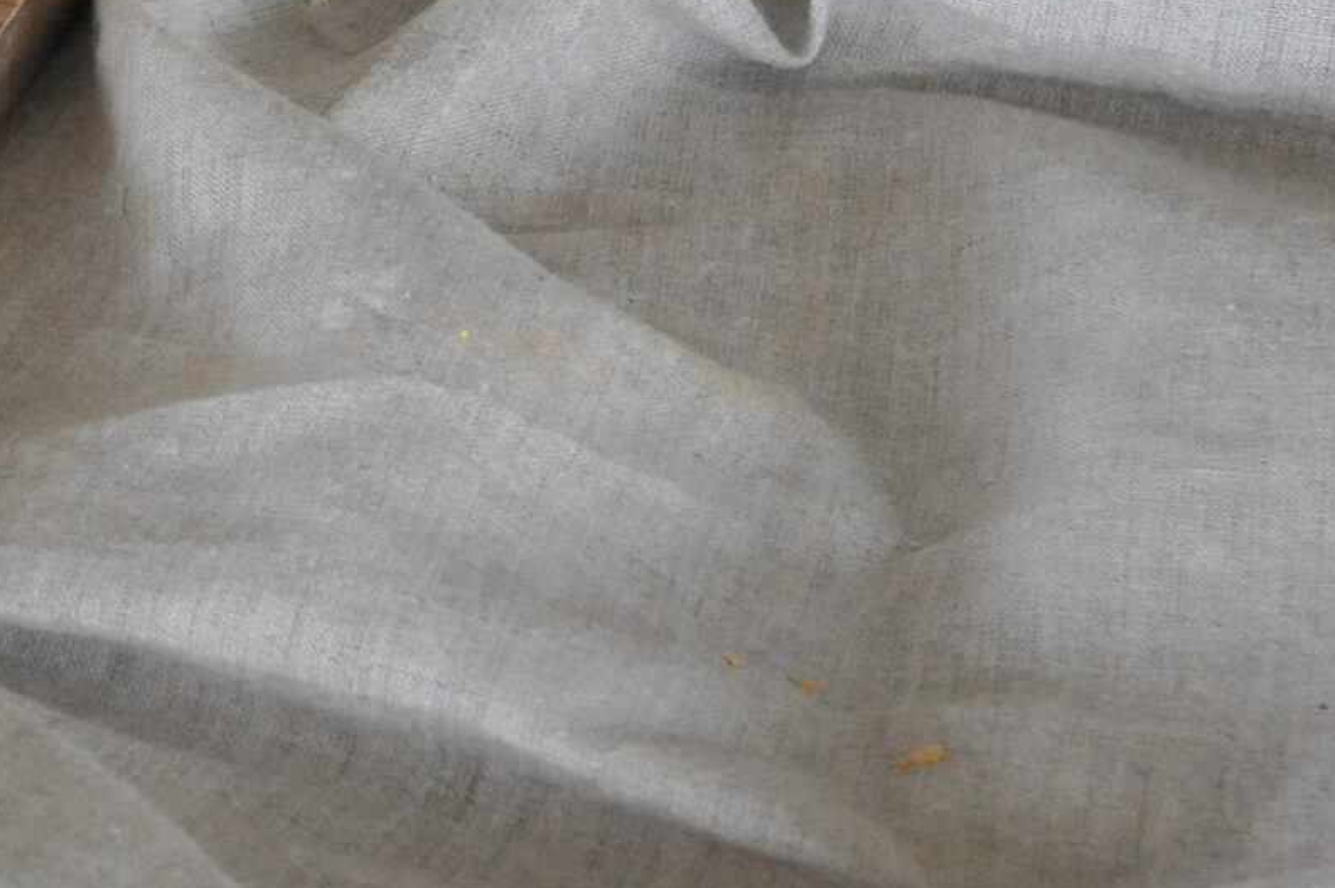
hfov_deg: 10.9
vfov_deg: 7.5
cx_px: -681
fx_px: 6708
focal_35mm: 181
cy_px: -68
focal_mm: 56
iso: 3200
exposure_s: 1/125
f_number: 9
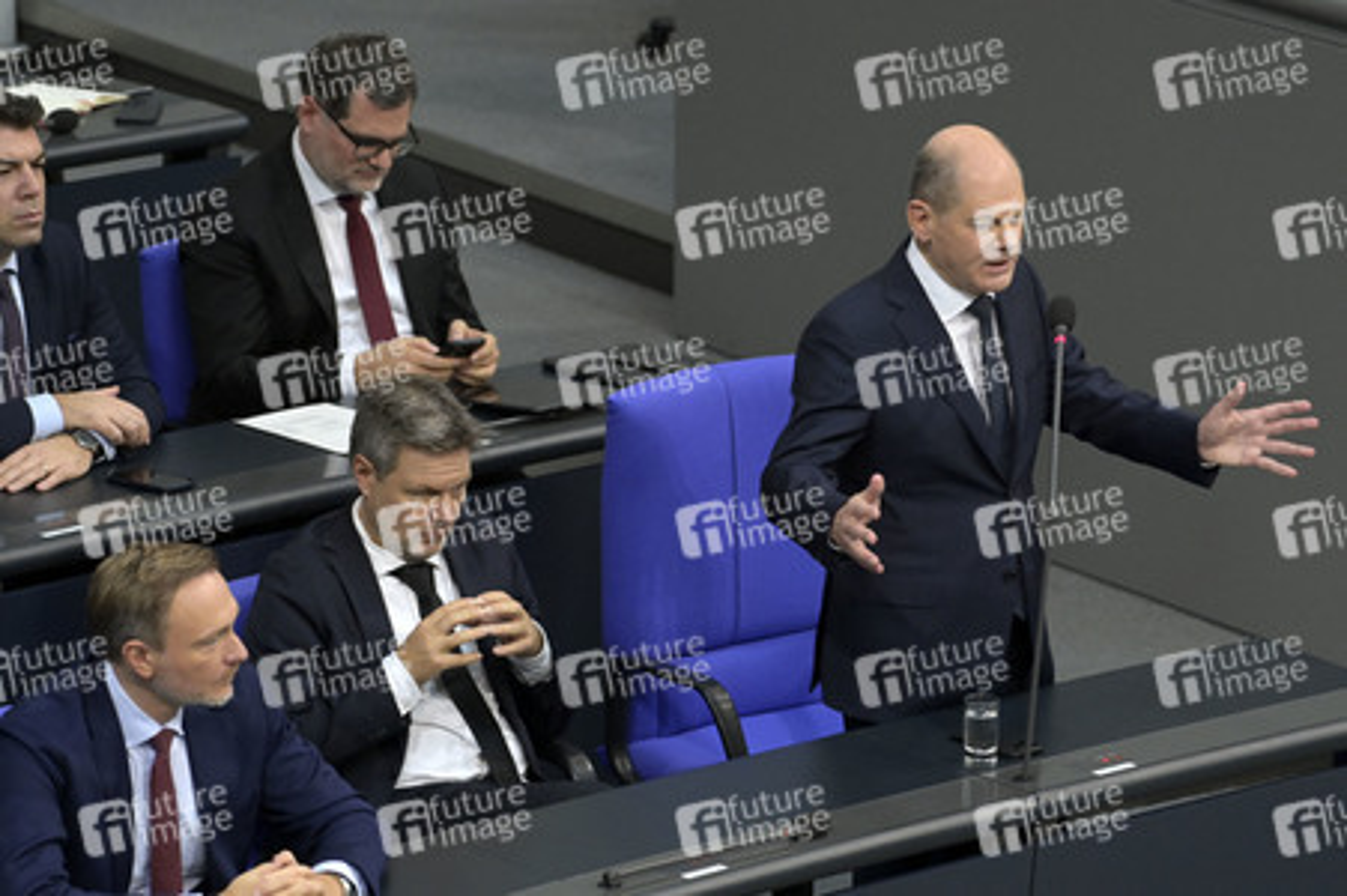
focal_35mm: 230
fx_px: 8599
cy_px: 448
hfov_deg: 9.0
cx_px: 674
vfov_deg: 6.0
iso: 10000
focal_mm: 230
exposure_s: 1/320
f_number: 5.6
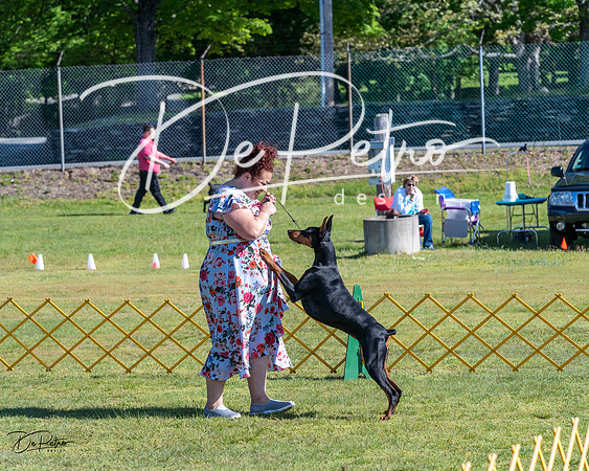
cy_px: 236
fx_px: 2512
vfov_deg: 10.7
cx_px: 294
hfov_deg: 13.4
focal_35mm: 144
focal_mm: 128
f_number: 6.3
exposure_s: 1/1250
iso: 400
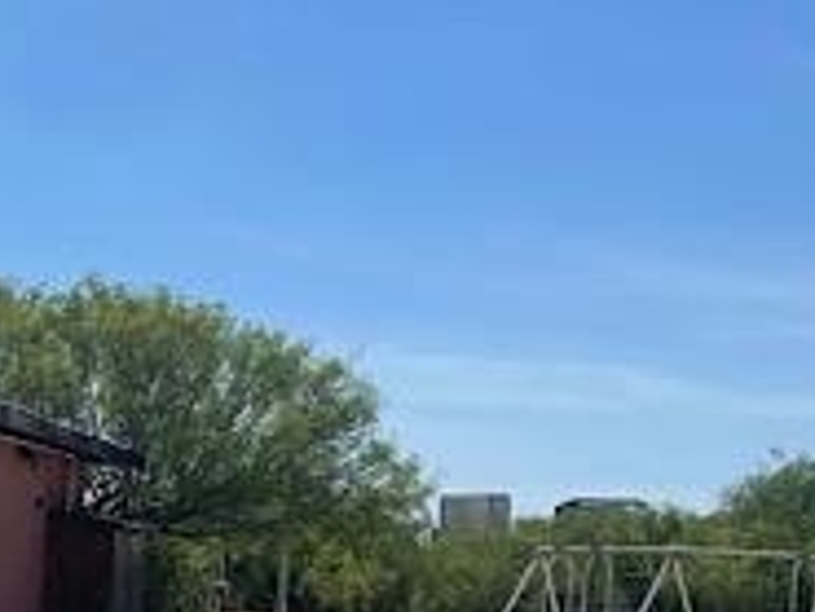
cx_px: -537
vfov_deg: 15.9
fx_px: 2120
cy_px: 696
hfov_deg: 18.3
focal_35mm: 90
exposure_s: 1/5291
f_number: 1.6
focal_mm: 4.2
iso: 32
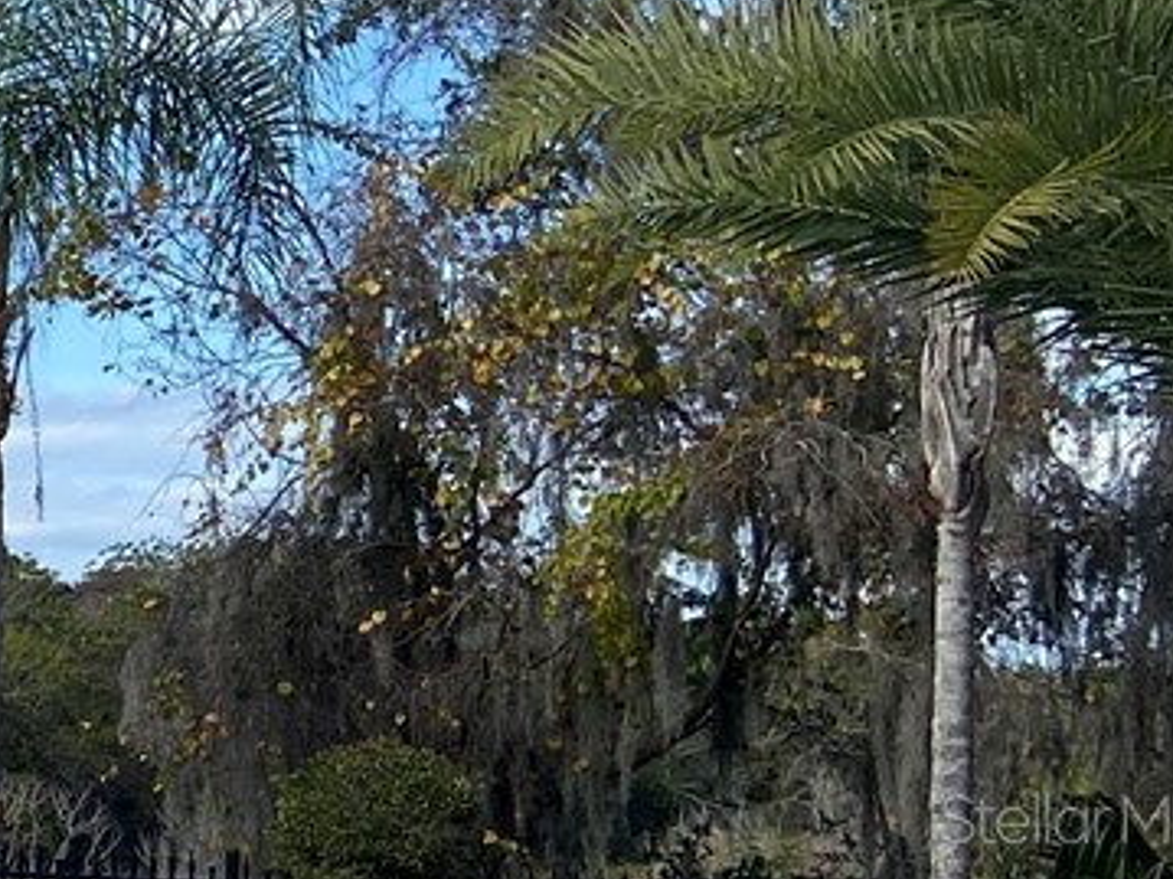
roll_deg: -0.7
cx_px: -1366
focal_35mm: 116
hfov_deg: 13.7
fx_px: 3929
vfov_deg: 12.6
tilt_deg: -1.7
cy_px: 817
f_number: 1.8
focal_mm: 4.25
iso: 32
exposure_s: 1/2571
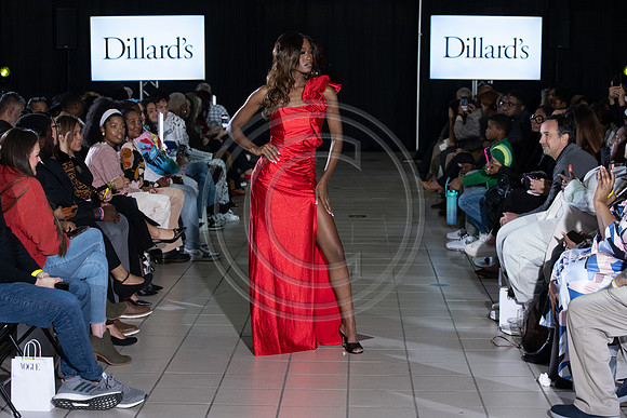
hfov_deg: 26.0
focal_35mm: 78
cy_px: 209
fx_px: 1359
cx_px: 314
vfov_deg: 17.5
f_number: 5
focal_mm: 78
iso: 1250
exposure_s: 1/160
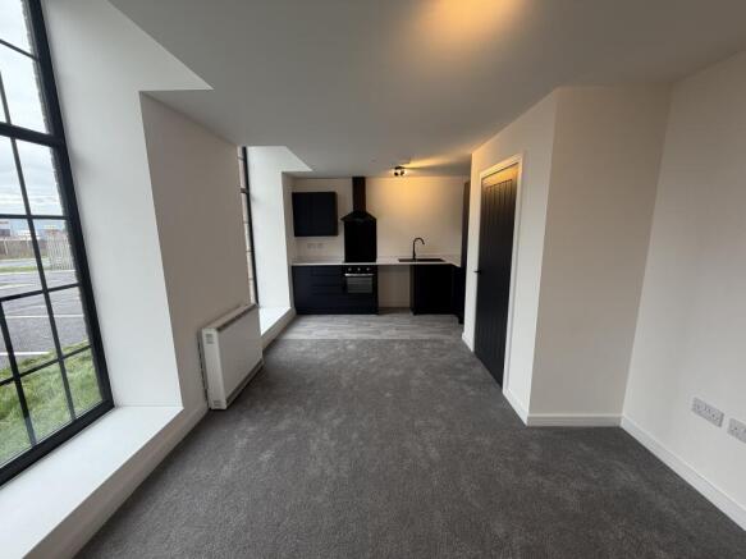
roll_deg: +0.3
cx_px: 373
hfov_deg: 102.1
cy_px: 280
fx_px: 302
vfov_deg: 85.7
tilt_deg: -9.7
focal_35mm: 14
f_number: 2.2
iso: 125
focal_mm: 2.22
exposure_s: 1/100
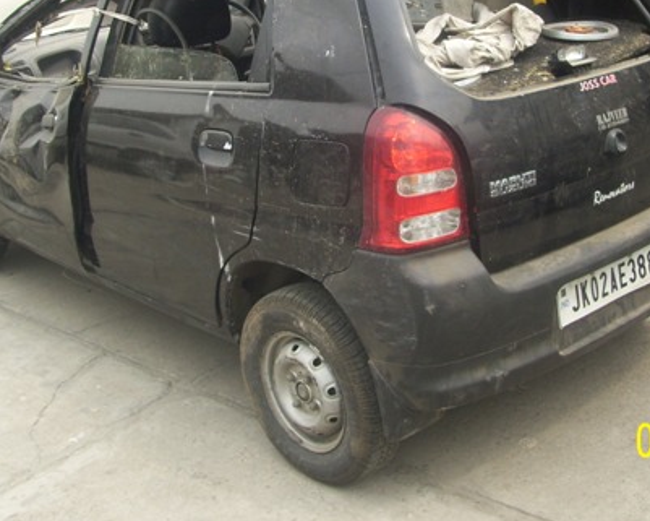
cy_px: 148
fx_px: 1020
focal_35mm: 53
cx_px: 376
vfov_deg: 28.3
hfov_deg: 35.3
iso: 80
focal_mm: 5.7
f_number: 2.9
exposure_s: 1/320
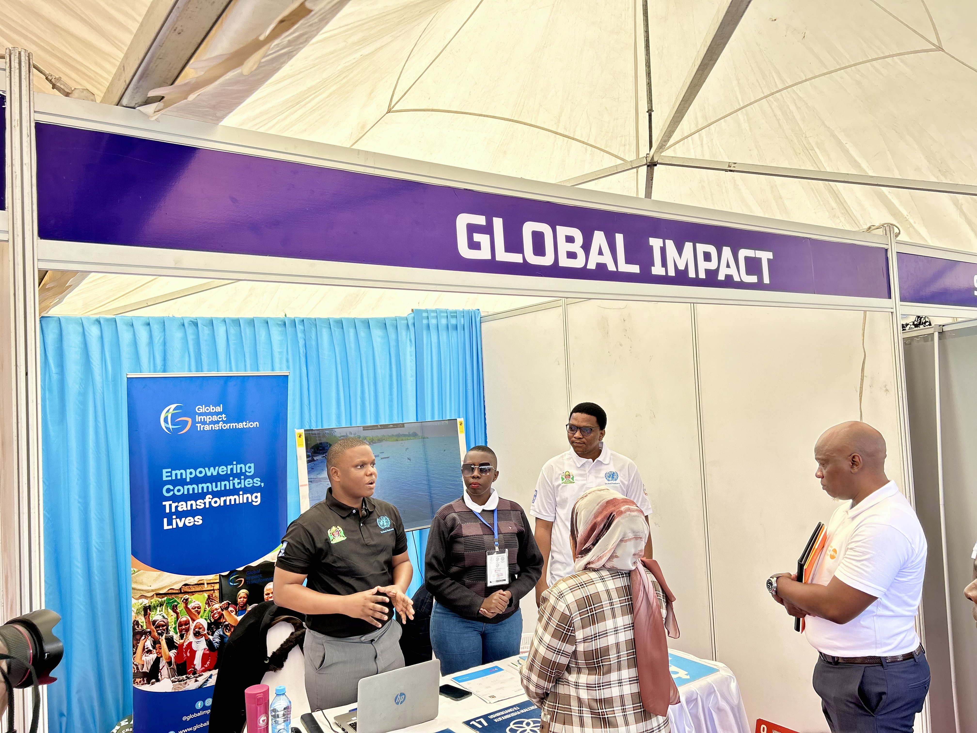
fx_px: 734
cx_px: 488
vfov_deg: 53.1
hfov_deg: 67.3
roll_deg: +3.6
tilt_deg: +4.5
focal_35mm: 26
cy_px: 366
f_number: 1.5
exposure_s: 1/421
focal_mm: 5.7
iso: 50
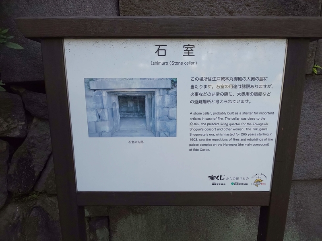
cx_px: 161
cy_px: 120
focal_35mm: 20
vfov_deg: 66.0
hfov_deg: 81.7
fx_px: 186
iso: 41
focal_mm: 3.45
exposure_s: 1/100
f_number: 1.94
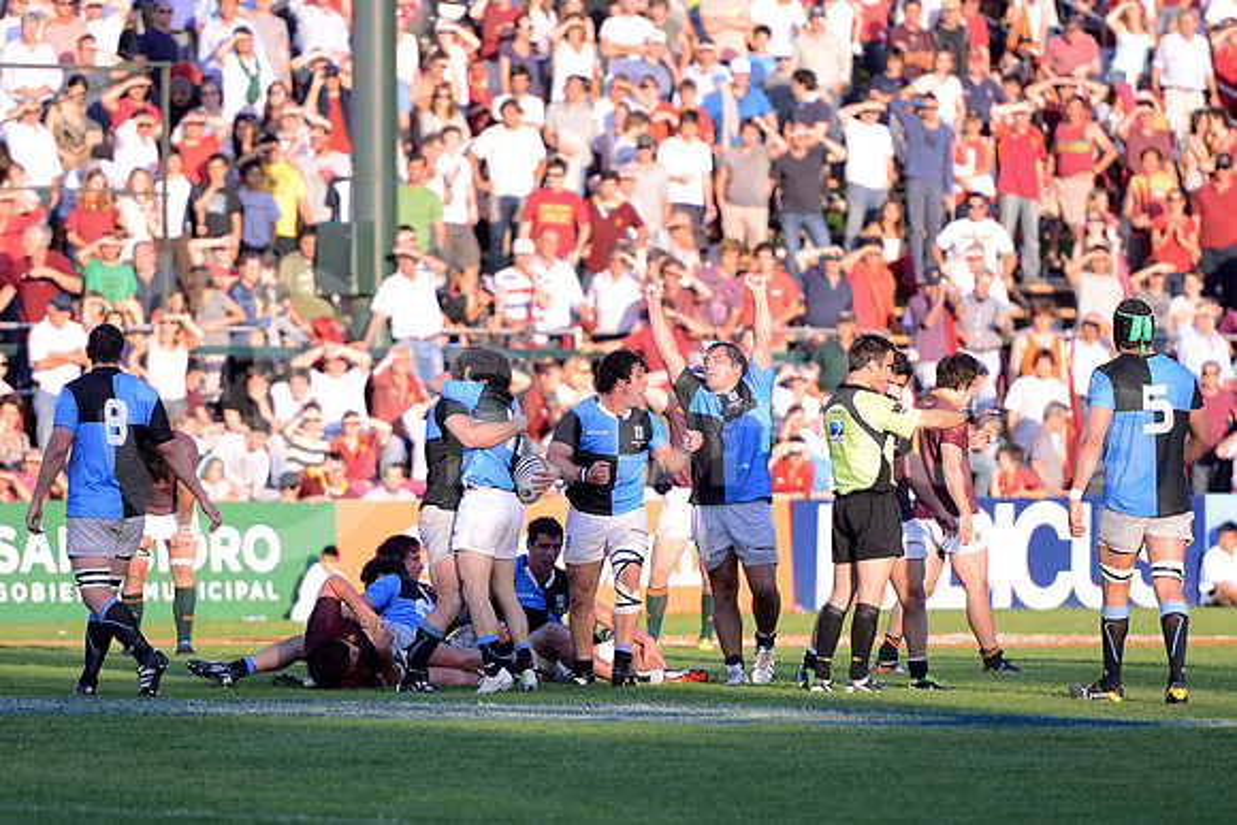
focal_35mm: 200
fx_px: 6874
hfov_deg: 10.3
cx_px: 618
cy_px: 412
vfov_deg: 6.9
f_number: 2.8
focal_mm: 200
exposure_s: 1/1250
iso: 640
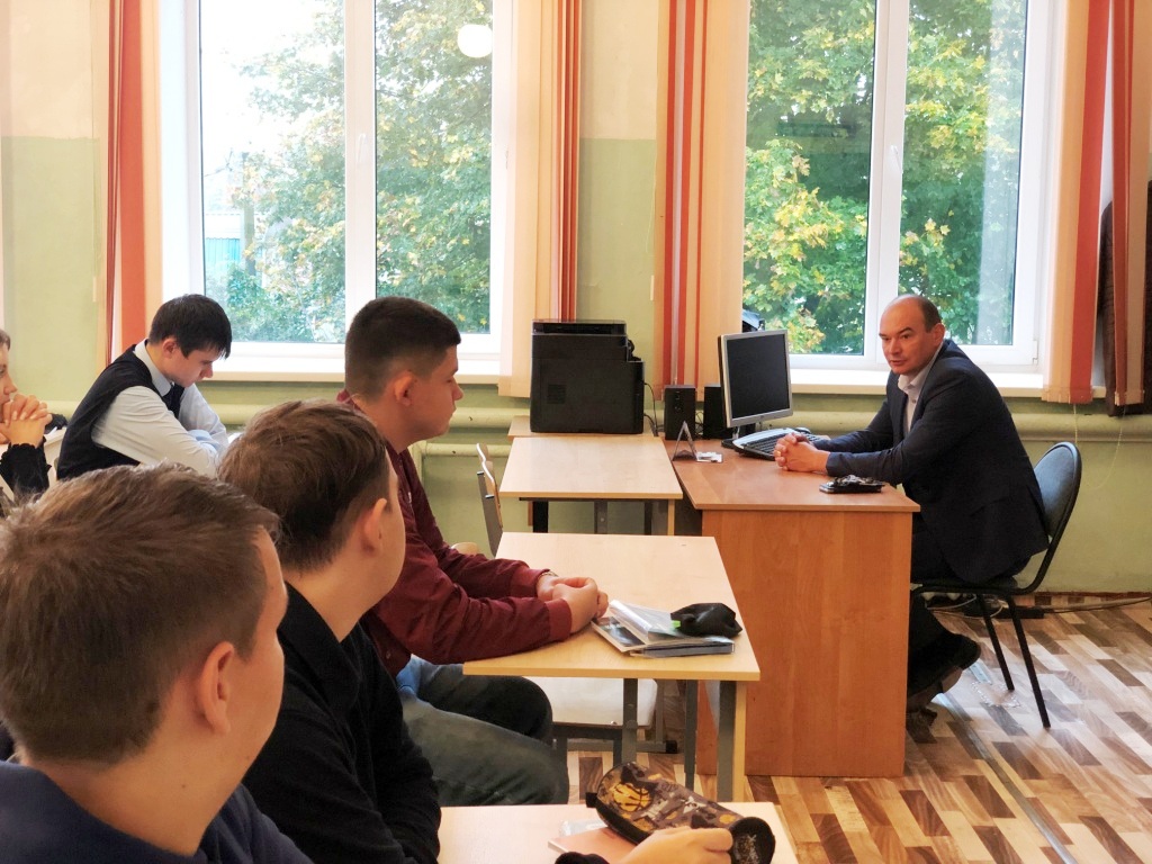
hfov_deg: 36.8
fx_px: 1731
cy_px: 432
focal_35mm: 52
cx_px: 576
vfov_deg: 28.0
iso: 125
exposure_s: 1/25
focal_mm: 6
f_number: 2.4
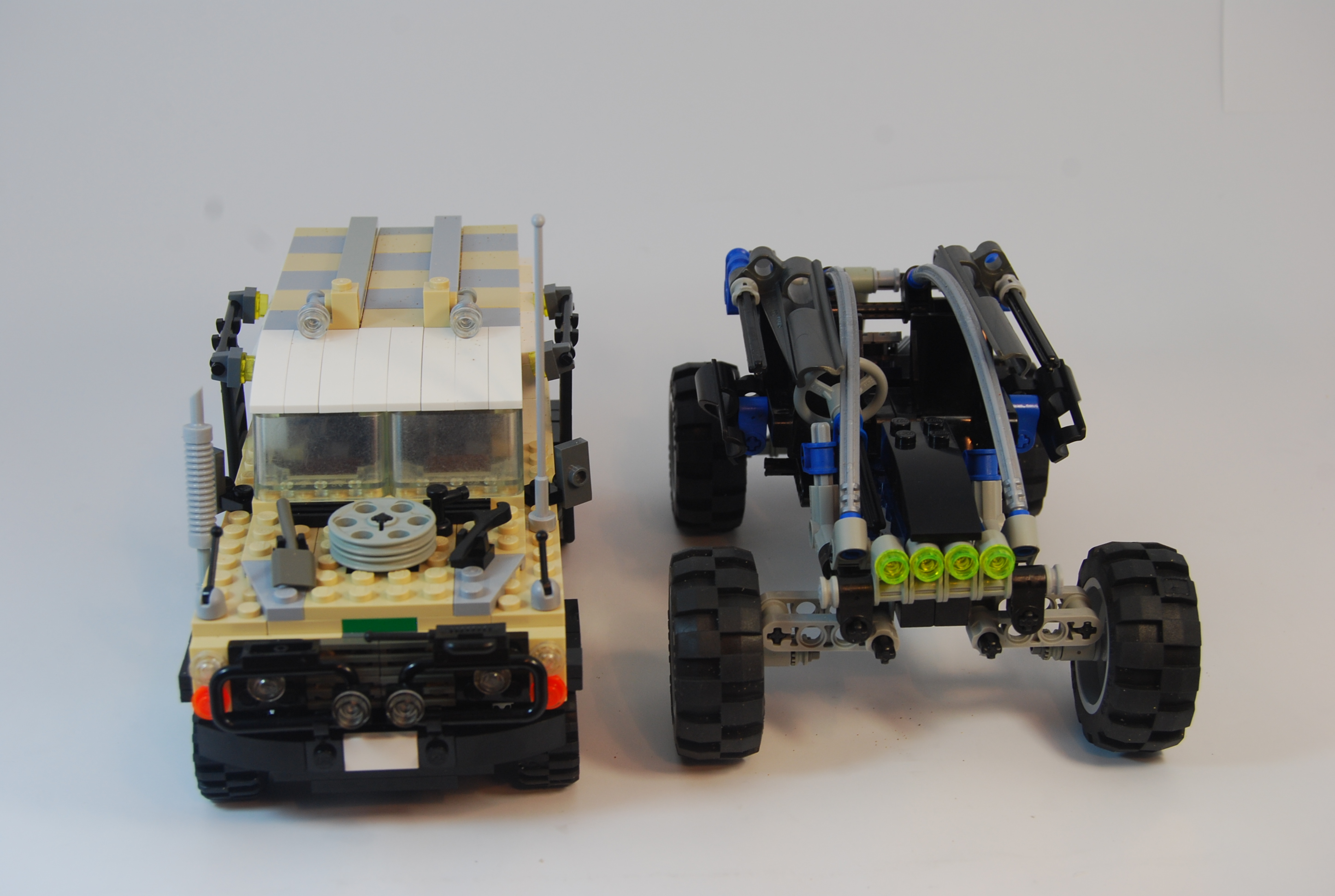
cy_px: 448
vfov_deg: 25.9
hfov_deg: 37.8
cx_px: 668
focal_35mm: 52
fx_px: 1951
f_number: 8
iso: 200
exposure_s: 1/60
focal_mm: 35
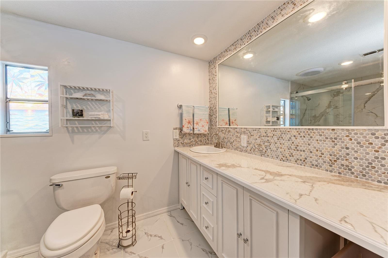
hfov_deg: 112.7
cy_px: 129
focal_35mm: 12
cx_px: 194
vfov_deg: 89.9
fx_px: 129
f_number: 9
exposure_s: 1/10
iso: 200
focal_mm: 12
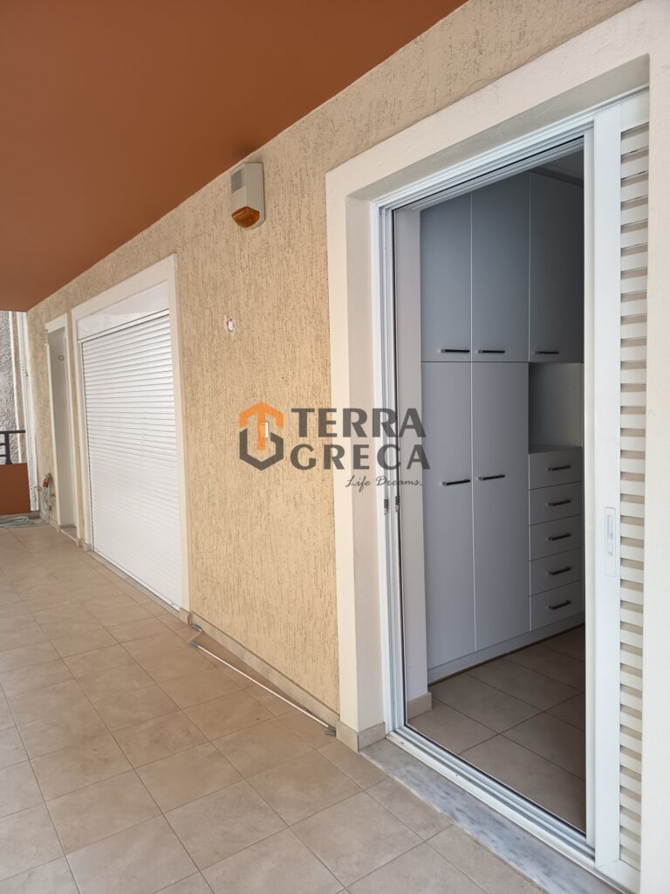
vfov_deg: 71.6
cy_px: 447
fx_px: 619
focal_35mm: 24
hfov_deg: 56.8
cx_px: 335
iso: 256
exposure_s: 1/50
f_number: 1.7
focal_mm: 5.27
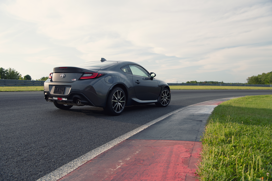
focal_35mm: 29
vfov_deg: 45.0
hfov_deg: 63.7
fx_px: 219
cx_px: 136
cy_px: 90
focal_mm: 29
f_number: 8
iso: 640
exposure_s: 1/250
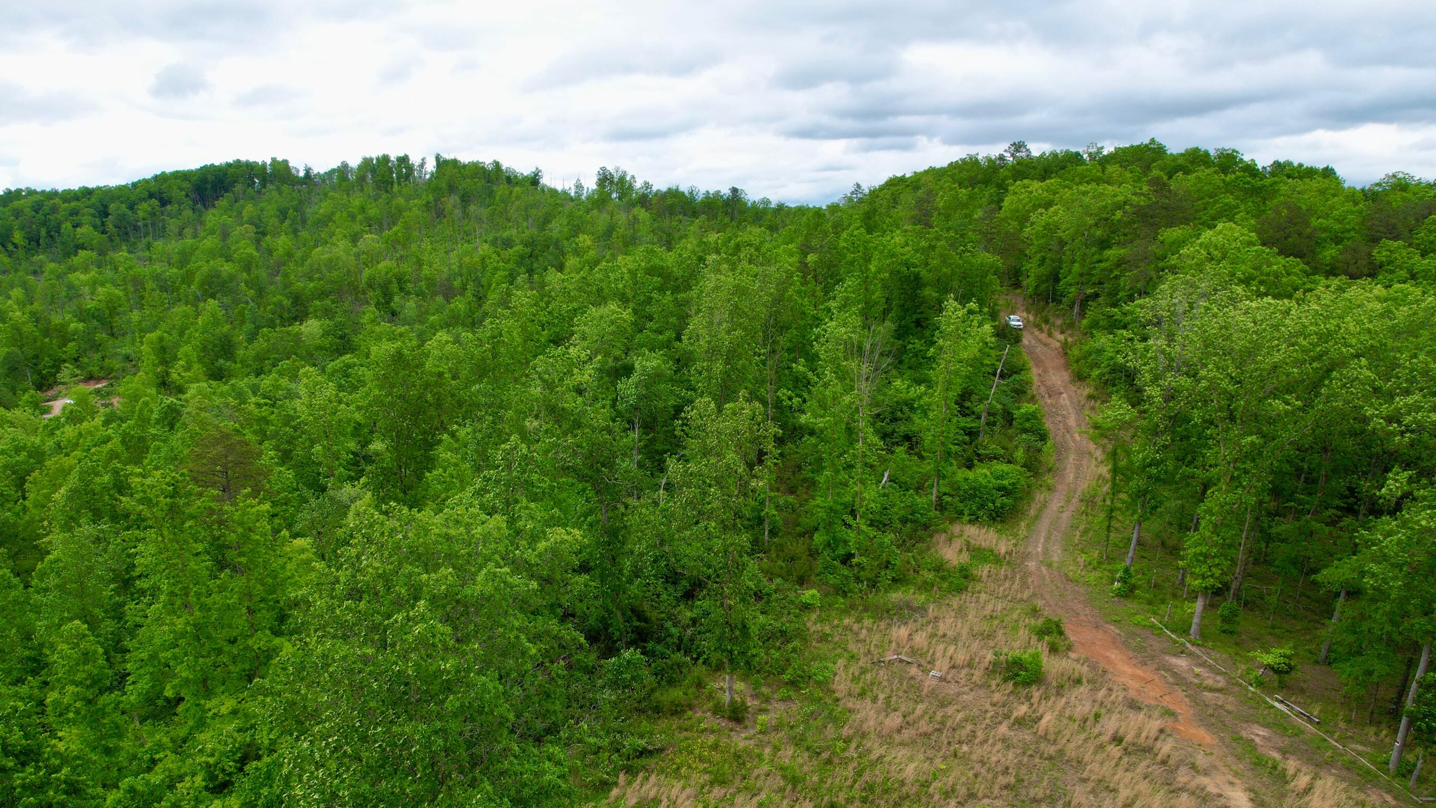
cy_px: 497
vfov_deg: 45.7
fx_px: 952
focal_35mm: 25
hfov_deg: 73.9
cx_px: 660
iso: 110
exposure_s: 1/350
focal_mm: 8.38
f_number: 2.8
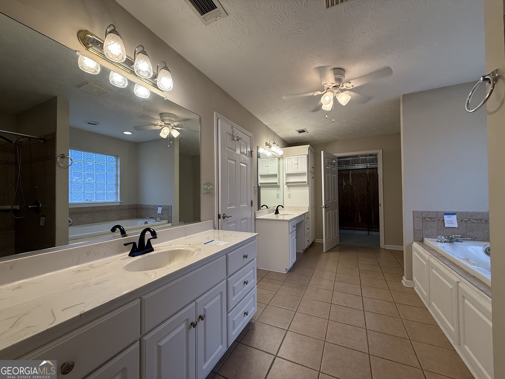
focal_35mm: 14
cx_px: 252
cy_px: 190
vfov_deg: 85.7
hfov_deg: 102.1
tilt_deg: +1.2
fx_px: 204
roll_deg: +0.5
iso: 100
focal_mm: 2.22
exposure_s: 1/120
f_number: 2.2
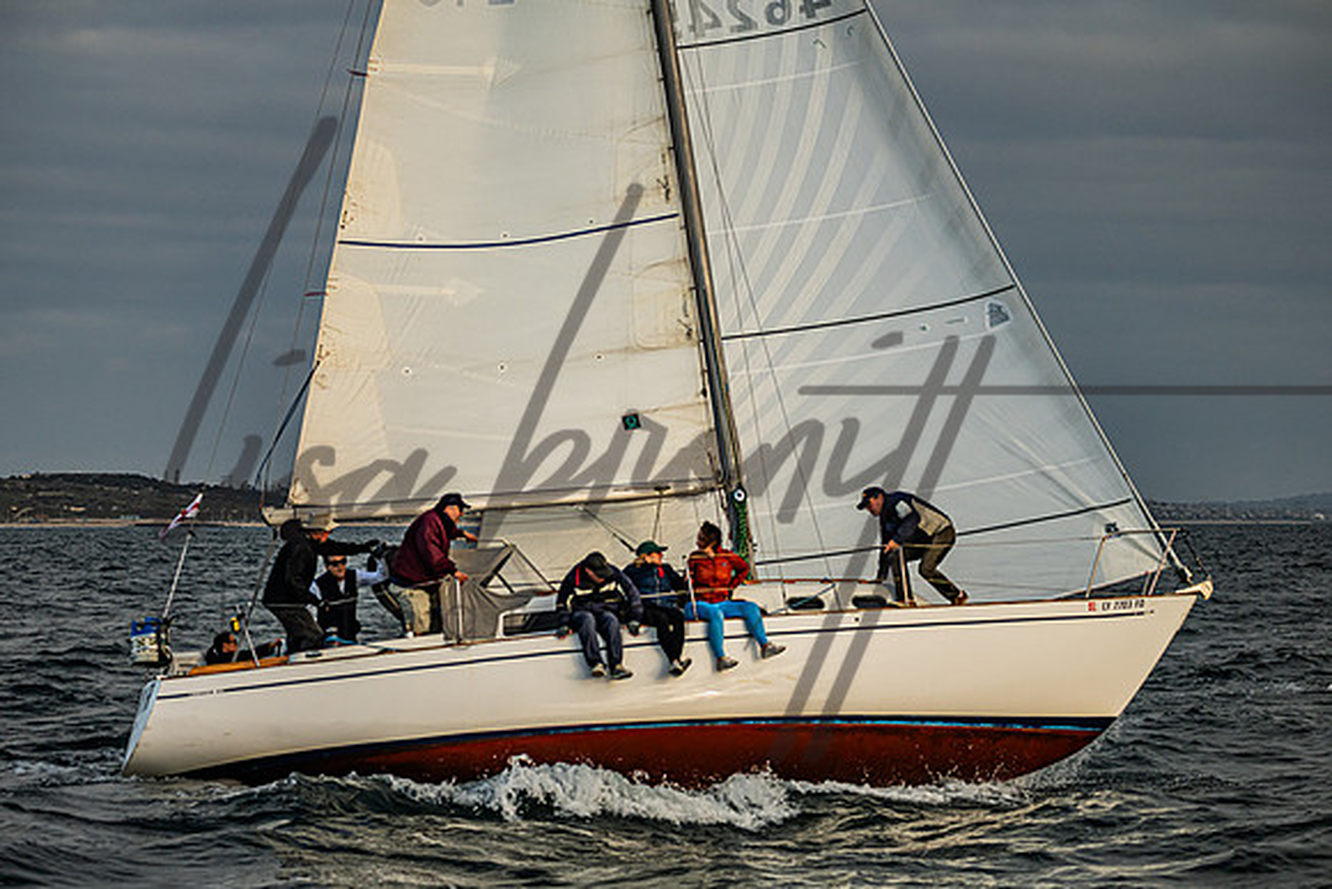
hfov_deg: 18.0
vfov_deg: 12.1
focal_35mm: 114
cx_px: 666
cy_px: 480
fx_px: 4207
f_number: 4.5
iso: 450
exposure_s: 1/2500
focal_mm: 100
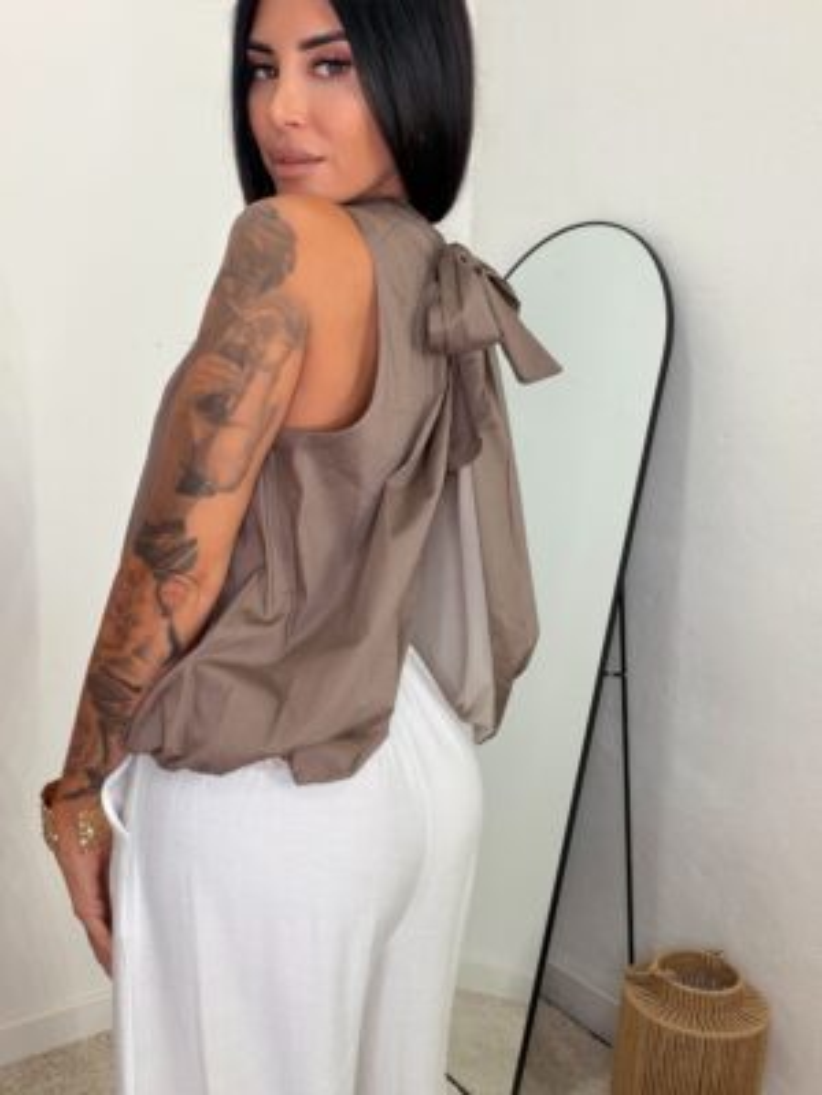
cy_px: 548
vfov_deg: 60.0
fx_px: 950
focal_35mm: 30
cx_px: 411
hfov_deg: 46.8
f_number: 1.9
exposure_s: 1/80
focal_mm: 2.71
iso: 64
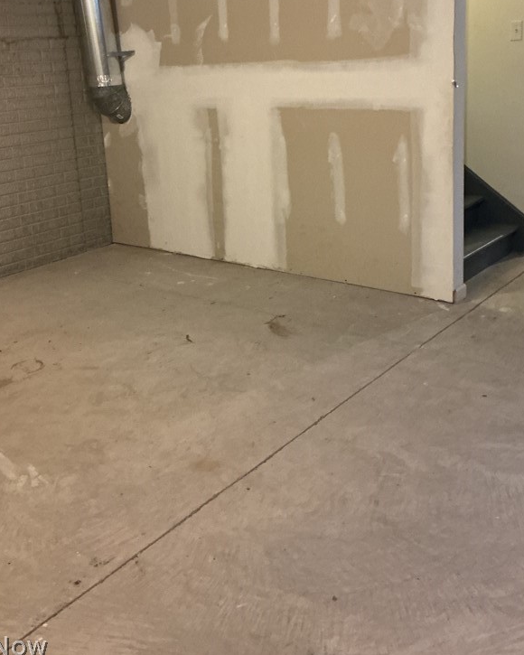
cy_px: 204
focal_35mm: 40
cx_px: 269
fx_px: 775
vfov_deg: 44.9
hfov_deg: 37.3
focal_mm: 3
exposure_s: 1/30
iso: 400
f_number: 1.8
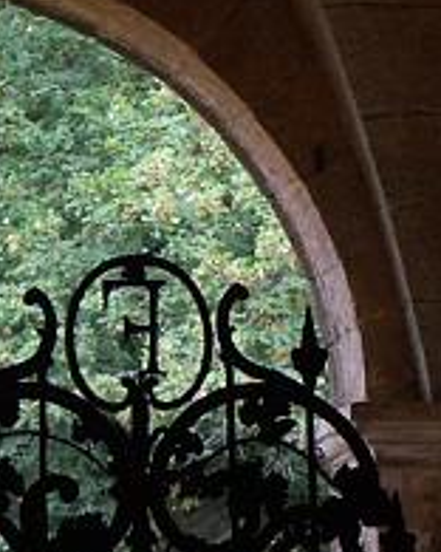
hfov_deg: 2.7
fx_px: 9446
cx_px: 198
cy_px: 824
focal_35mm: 579
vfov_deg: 3.3
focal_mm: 28.8
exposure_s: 1/80
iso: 100
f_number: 3.5
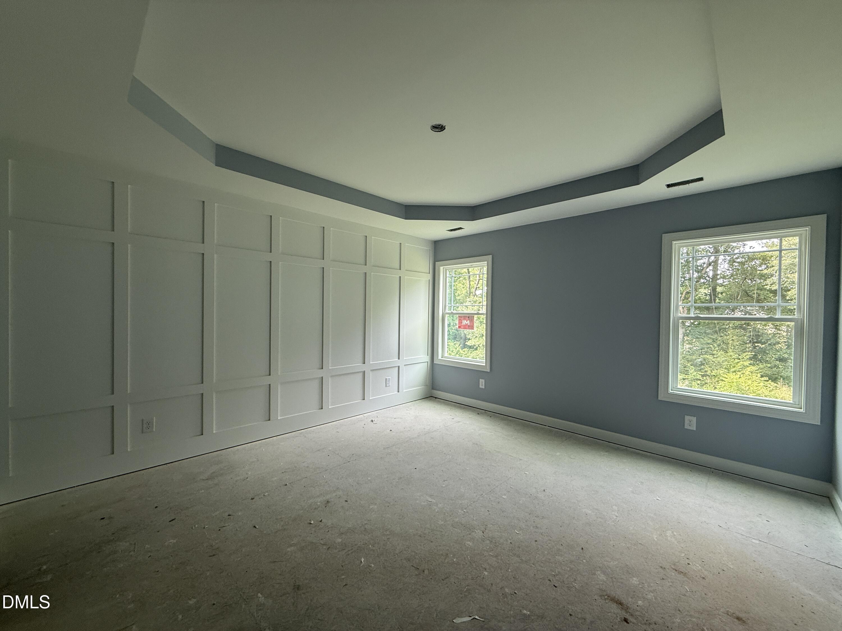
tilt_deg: +0.5
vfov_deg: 85.7
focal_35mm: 14
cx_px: 421
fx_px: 341
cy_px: 316
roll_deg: -0.7
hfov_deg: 102.1
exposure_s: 1/99
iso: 80
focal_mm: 2.22
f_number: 2.2
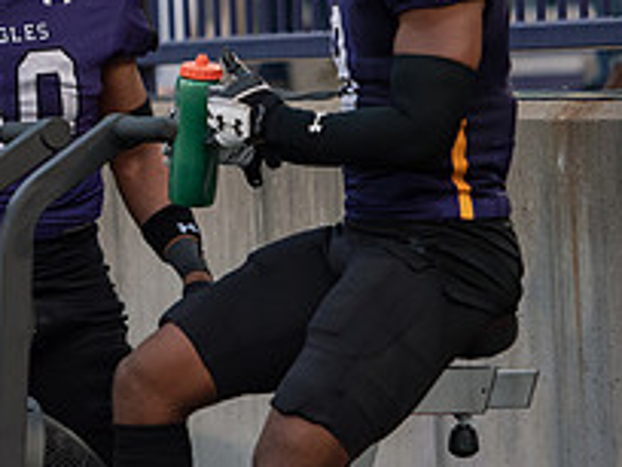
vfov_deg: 4.0
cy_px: -35
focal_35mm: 370
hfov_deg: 5.3
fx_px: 6648
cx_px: 3
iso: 2000
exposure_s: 1/800
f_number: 2.8
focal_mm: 135
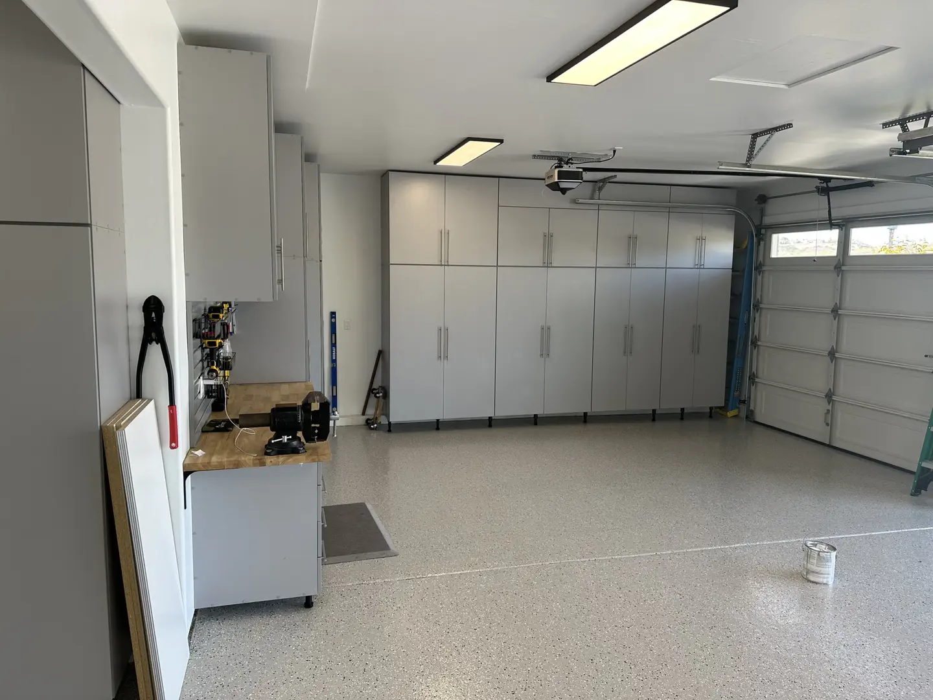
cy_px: 350
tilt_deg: -5.1
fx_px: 647
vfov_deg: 56.8
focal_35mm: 24
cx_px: 466
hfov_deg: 71.6
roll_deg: -0.9
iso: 80
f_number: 1.78
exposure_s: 1/160
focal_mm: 6.86
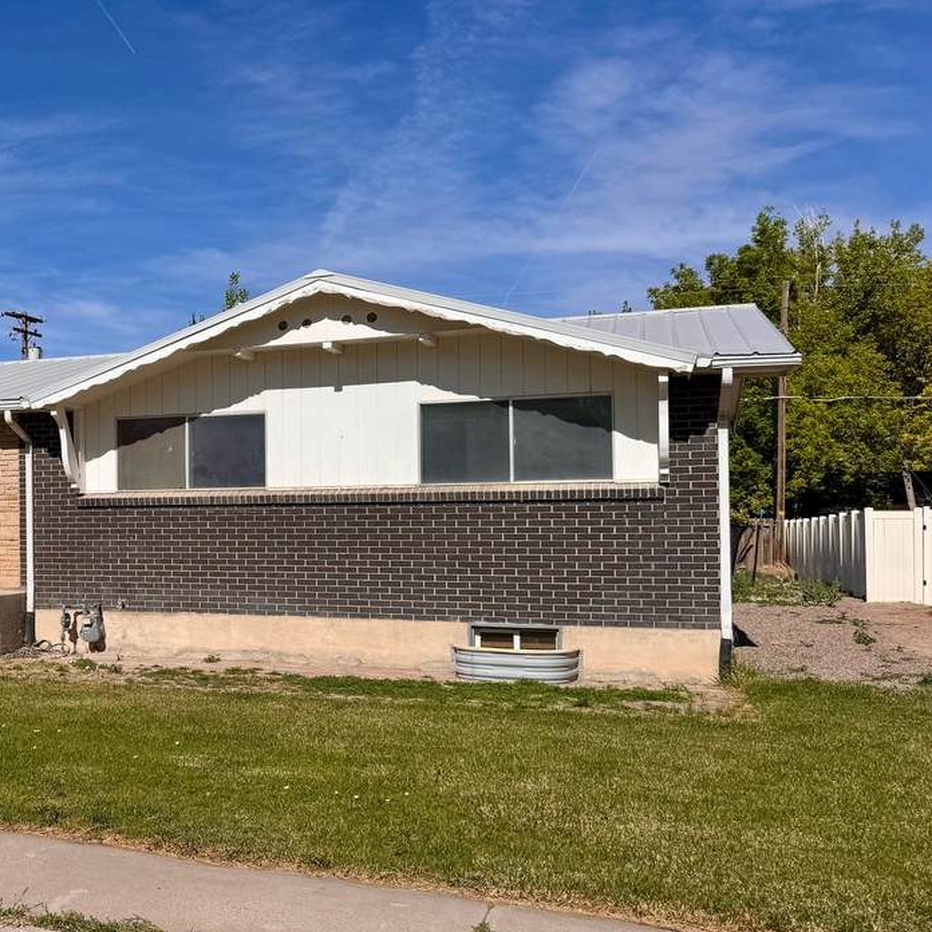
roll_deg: +0.0
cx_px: 79
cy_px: 493
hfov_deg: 39.5
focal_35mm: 39
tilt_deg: +1.8
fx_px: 1188
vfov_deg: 42.8
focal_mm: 6.76
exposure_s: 1/7937
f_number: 1.78
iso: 80
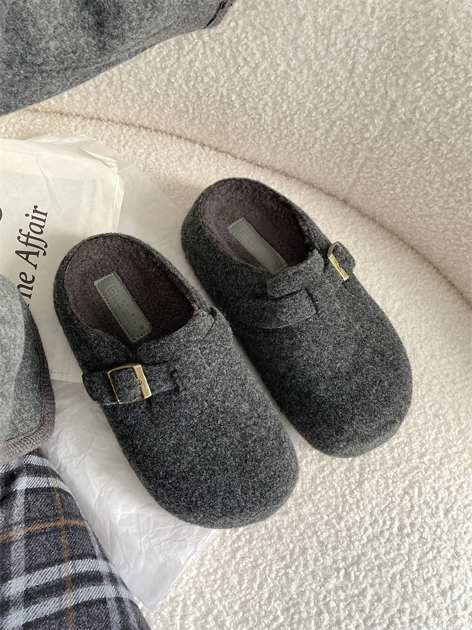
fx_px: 473
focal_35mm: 26
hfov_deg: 53.1
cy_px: 315
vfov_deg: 67.3
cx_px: 236
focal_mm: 4.2
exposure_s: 1/121
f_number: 1.6
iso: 125
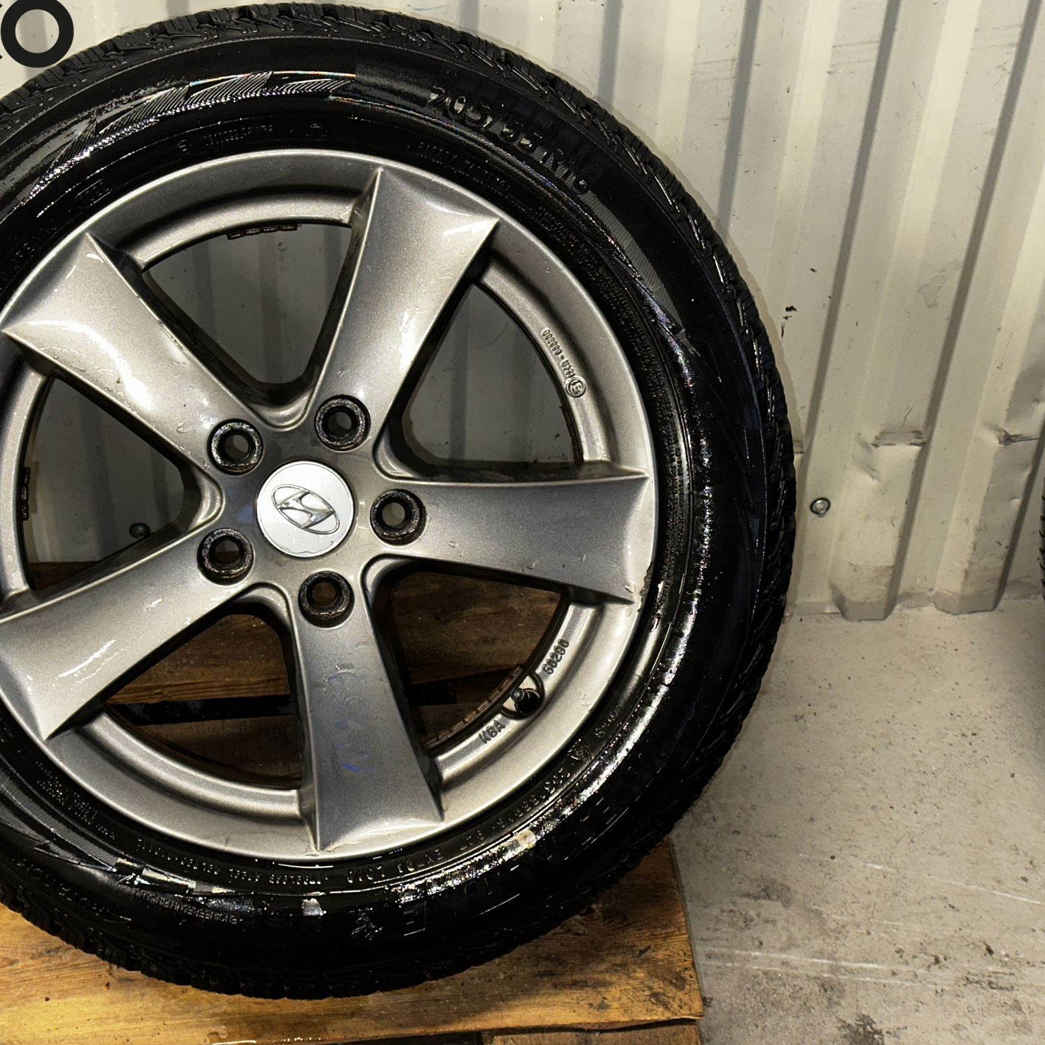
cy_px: 520
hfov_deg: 29.8
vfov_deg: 30.0
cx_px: 355
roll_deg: +1.6
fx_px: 1947
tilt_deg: -43.2
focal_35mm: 57
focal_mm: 6.86
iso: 64
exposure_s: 1/17
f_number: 1.78
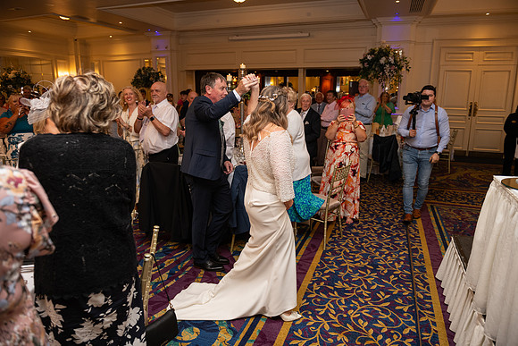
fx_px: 345
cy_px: 173
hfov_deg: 73.7
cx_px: 259
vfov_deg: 53.2
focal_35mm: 24
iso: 640
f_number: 3.5
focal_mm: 24
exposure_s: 1/160
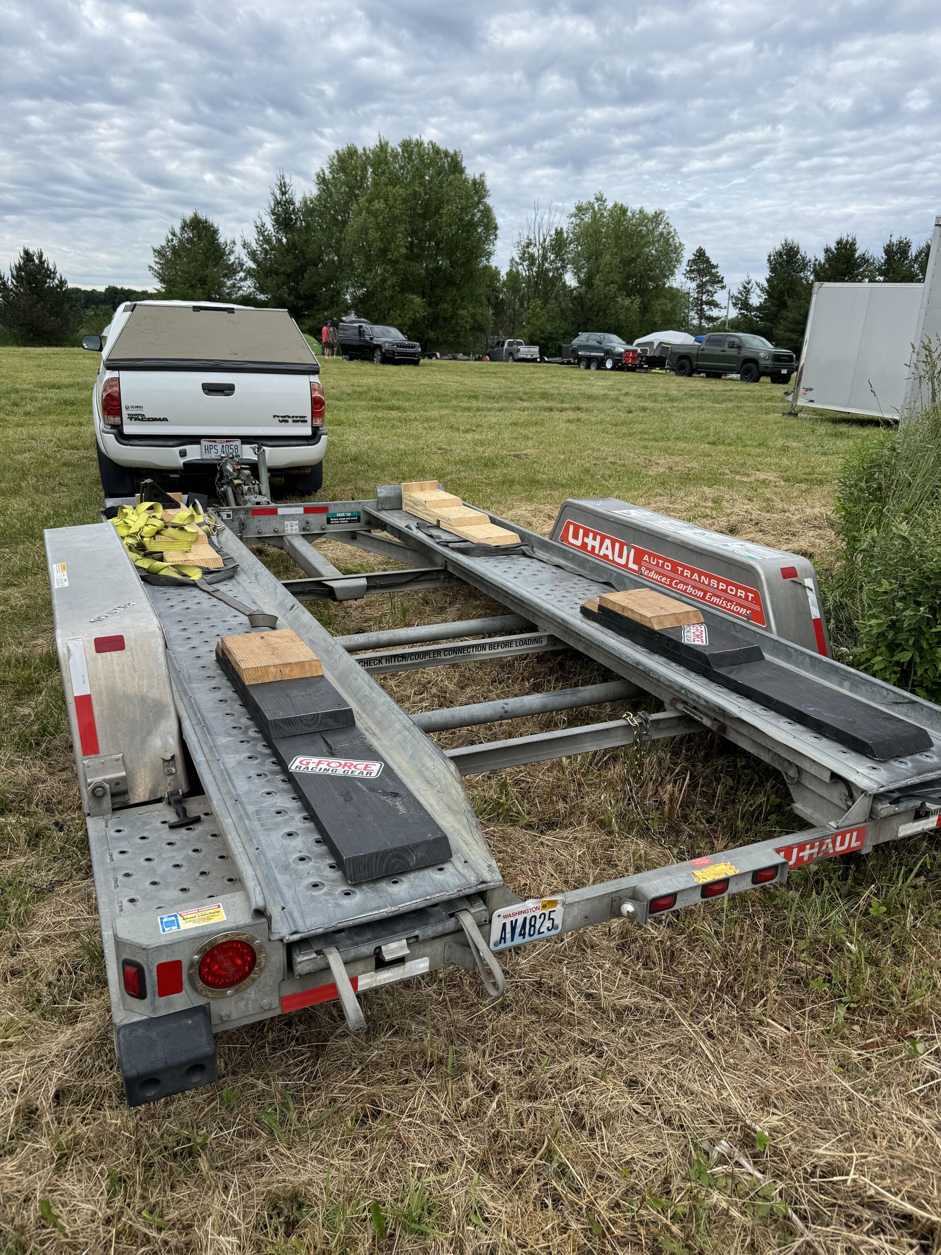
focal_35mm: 24
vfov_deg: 71.6
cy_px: 628
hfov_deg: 56.8
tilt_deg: -18.1
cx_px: 470
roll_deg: -0.3
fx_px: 870
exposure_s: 1/2415
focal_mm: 6.76
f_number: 1.78
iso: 80
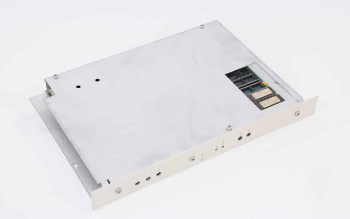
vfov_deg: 20.0
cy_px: 101
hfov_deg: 31.5
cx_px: 175
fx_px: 620
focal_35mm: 65
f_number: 14
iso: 200
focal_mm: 42
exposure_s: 1/40
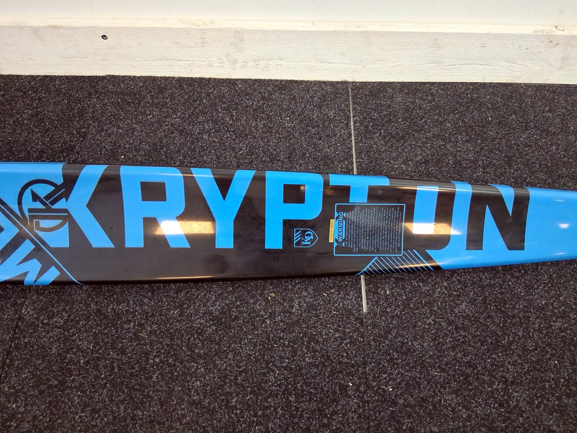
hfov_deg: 67.3
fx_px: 433
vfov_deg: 53.1
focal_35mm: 26
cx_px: 288
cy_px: 216
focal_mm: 3.98
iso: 400
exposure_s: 1/100
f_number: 1.8
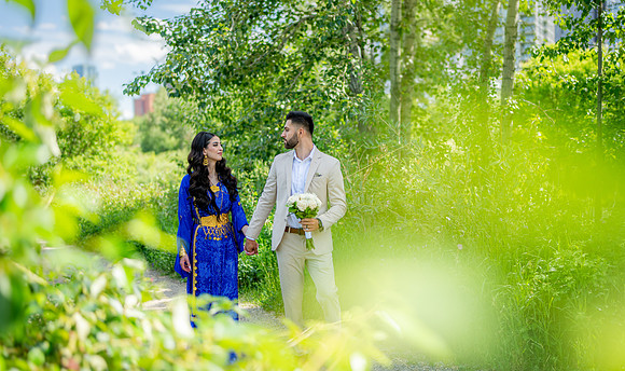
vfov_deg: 31.5
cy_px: 189
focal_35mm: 39
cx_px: 338
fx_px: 657
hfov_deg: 50.8
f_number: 1.2
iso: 125
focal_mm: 35
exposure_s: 1/3200
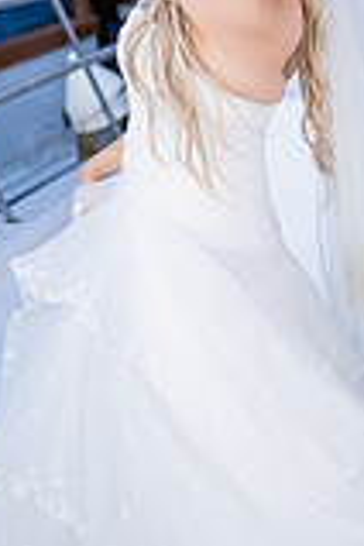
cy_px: 110
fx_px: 1031
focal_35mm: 68
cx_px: 357
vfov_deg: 29.0
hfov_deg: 19.5
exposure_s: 1/4000
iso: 160
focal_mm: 24
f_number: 1.4
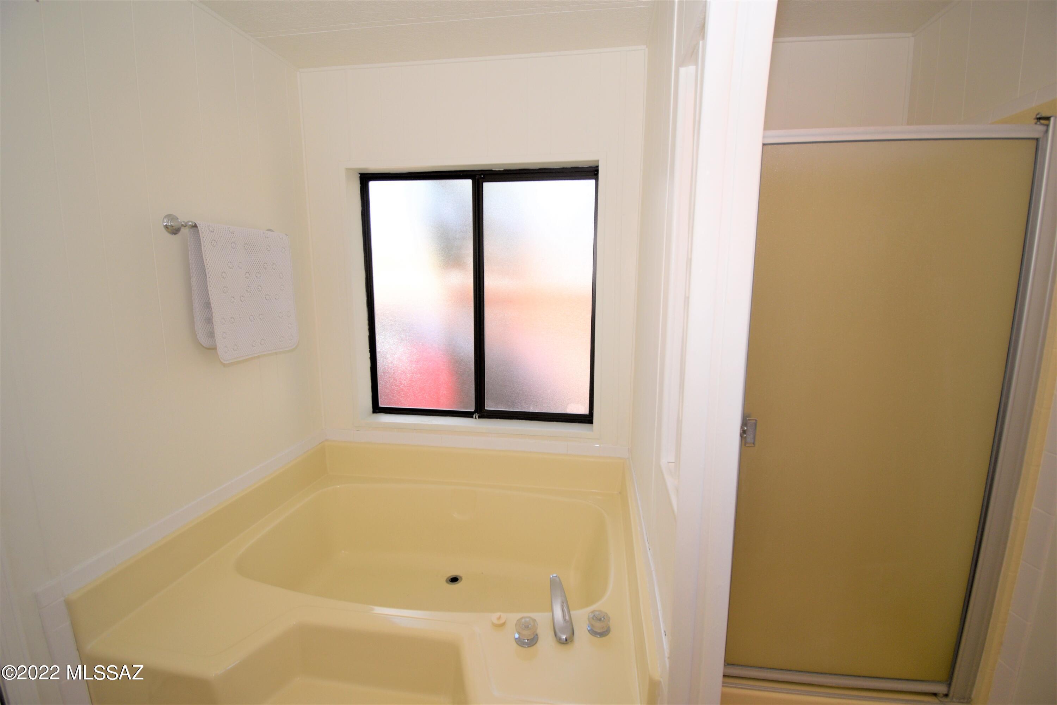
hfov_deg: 100.4
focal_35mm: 15
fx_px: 440
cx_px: 528
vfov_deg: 77.3
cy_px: 352
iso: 220
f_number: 5.6
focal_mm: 10
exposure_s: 1/125
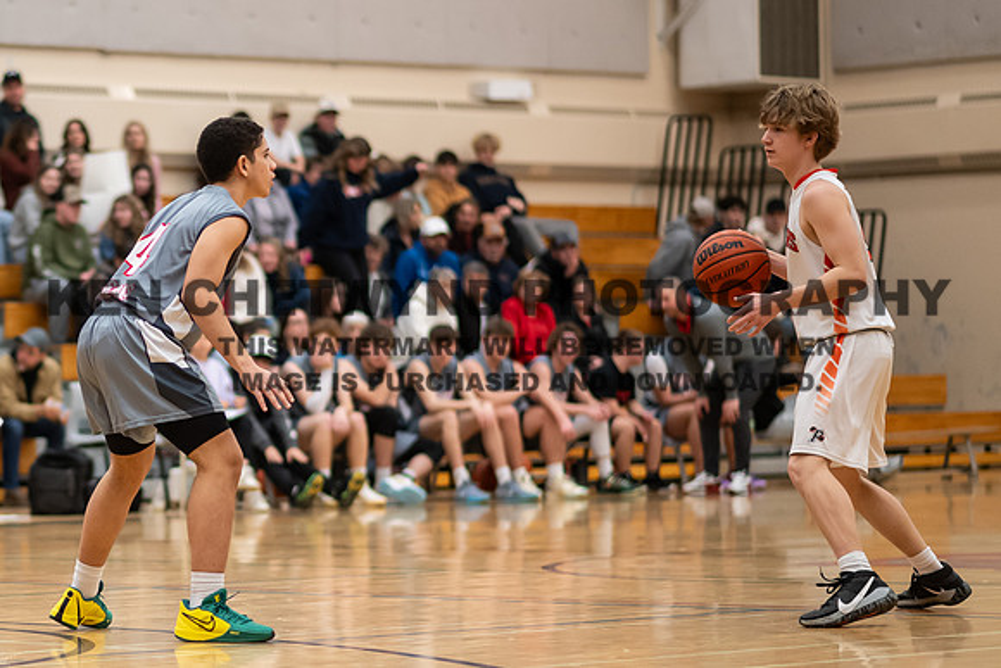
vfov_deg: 8.8
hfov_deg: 13.1
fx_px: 4324
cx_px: 93
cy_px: 408
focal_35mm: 155
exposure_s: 1/1000
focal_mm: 85
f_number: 1.8
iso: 2500
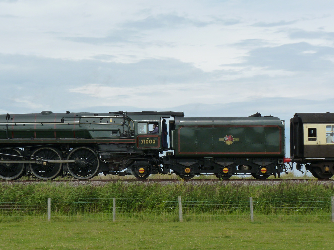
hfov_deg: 19.4
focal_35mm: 101
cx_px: 125
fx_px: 974
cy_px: 136
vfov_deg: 14.6
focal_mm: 12.4
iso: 125
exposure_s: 1/500
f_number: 5.6
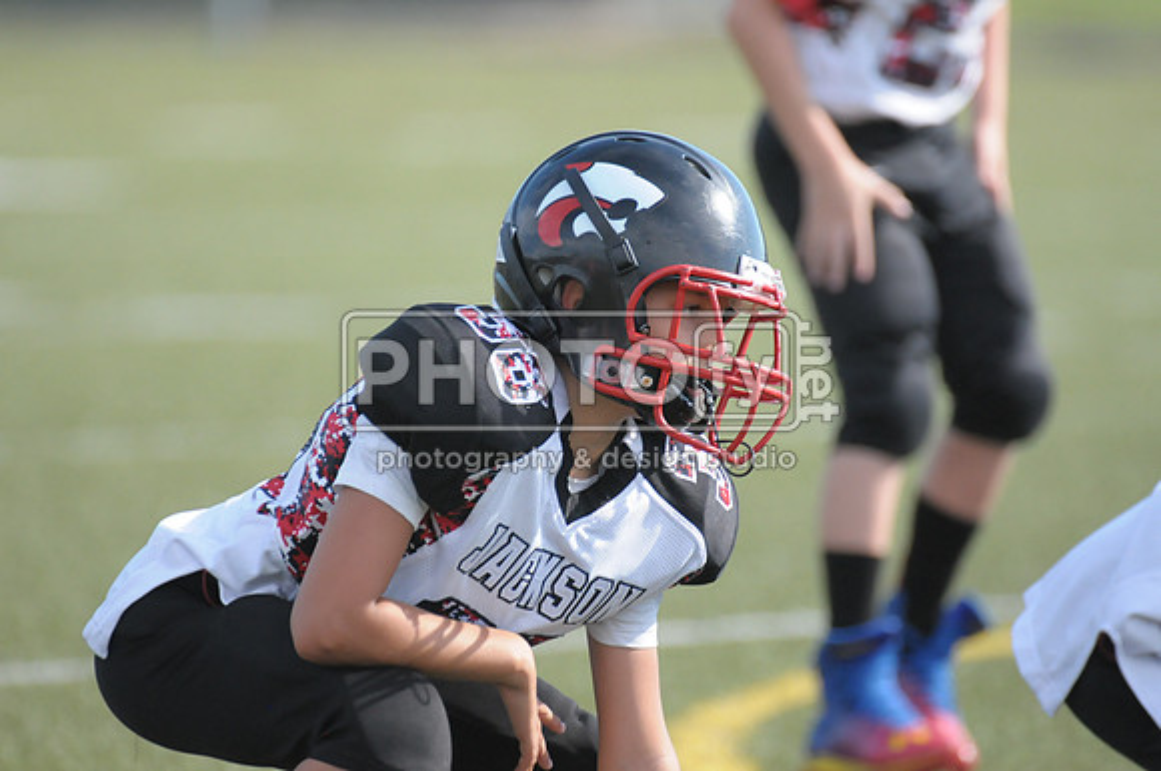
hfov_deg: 3.4
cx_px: 580
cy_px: 386
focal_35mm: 600
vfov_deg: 2.3
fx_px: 19323
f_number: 4
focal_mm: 400
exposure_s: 1/4000
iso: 1600
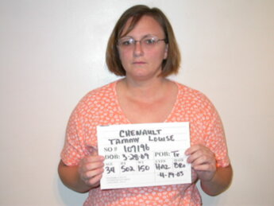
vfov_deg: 25.7
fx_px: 451
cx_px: 137
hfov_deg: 33.8
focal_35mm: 57
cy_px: 103
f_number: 3
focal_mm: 11.8
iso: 100
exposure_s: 1/60.3
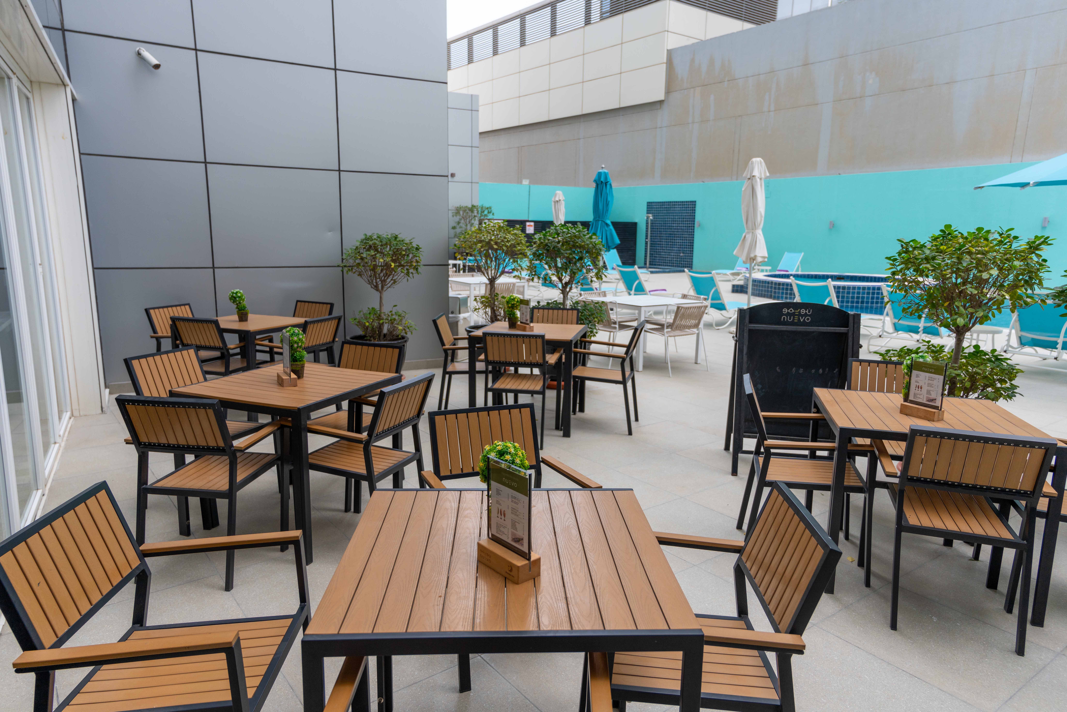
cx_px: 534
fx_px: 711
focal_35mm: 24
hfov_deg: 73.7
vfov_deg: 53.1
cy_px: 356
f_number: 4
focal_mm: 24
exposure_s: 1/320
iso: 100
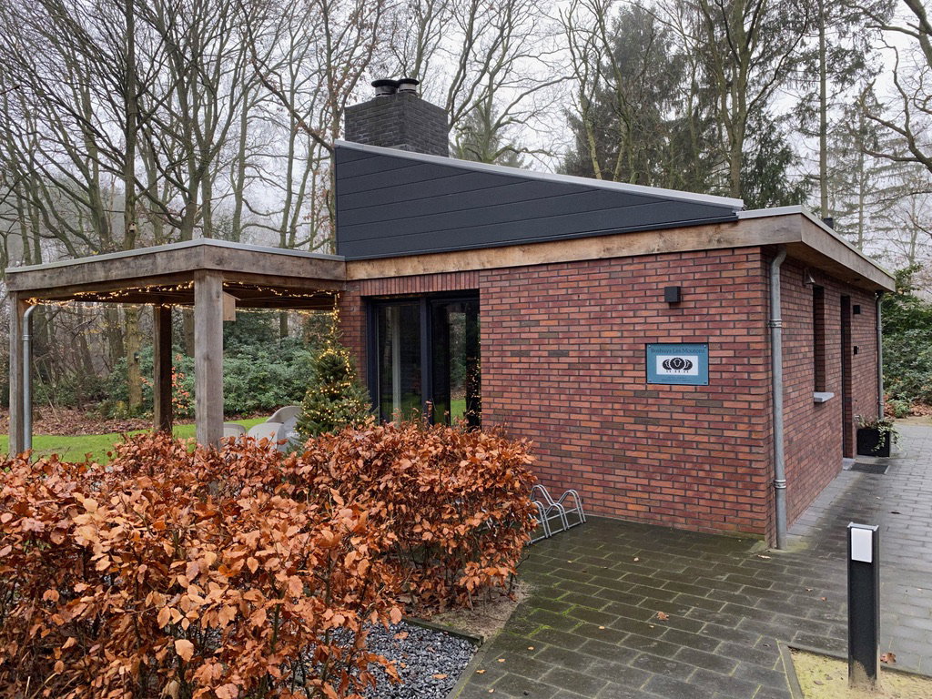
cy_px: 350
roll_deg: +1.0
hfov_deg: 67.3
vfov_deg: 53.1
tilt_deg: +0.6
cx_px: 466
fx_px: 700
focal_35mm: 26
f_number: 1.8
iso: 125
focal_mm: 4.25
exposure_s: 1/74
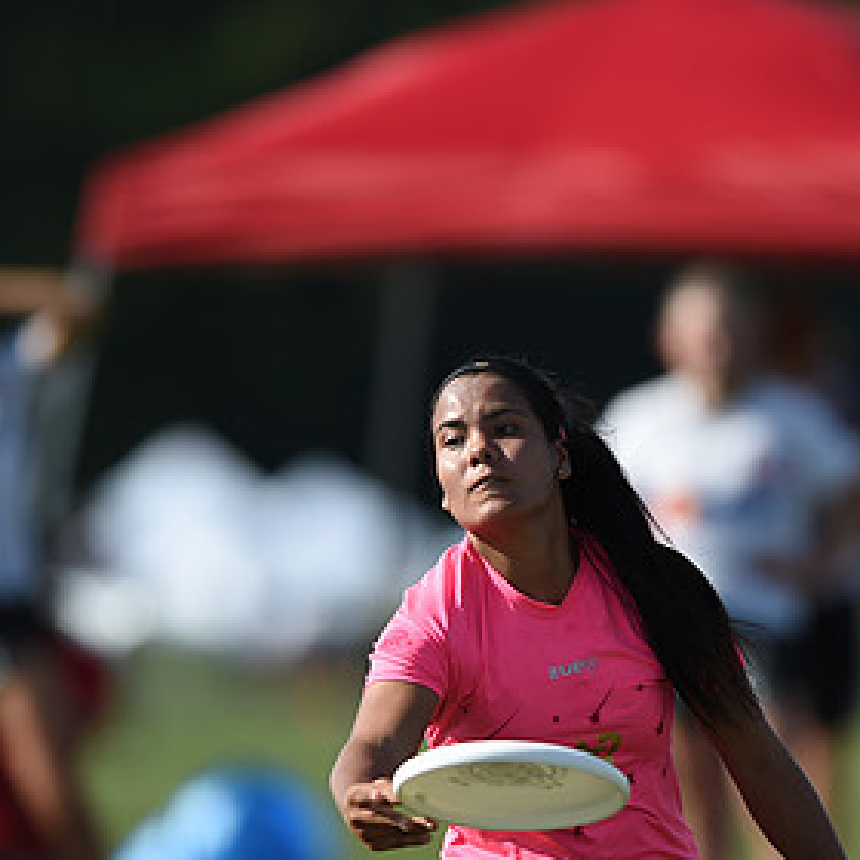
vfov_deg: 2.5
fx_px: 19732
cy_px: 542
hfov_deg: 2.5
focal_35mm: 702
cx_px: 599
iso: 100
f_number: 3.5
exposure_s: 1/2000
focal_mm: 400
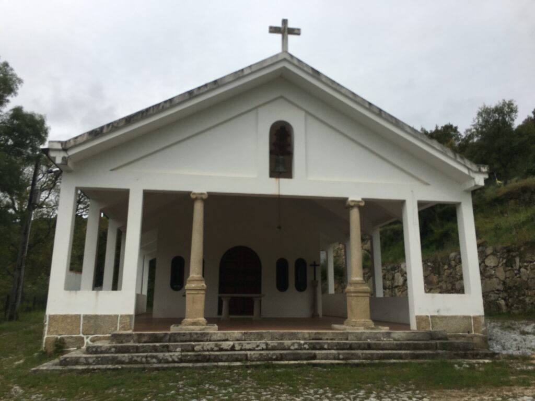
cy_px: 200
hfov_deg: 61.7
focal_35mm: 29
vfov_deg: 48.2
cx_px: 268
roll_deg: -0.2
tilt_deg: +14.2
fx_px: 448
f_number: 2.2
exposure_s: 1/2198
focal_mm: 4.15
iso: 25
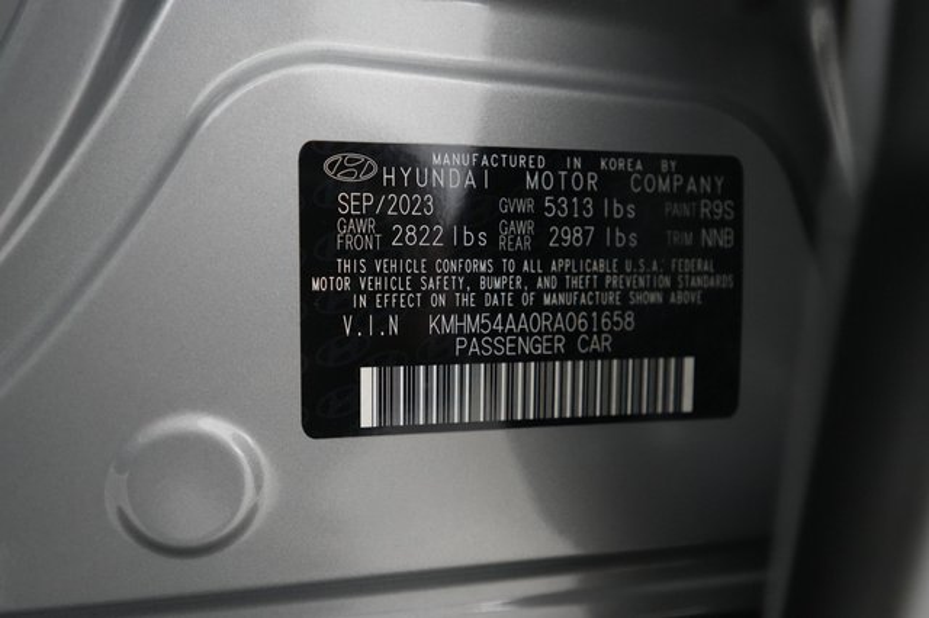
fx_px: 722
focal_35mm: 28
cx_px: 464
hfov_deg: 65.5
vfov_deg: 46.4
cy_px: 309
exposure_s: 1/160
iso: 6400
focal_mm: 28
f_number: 2.8
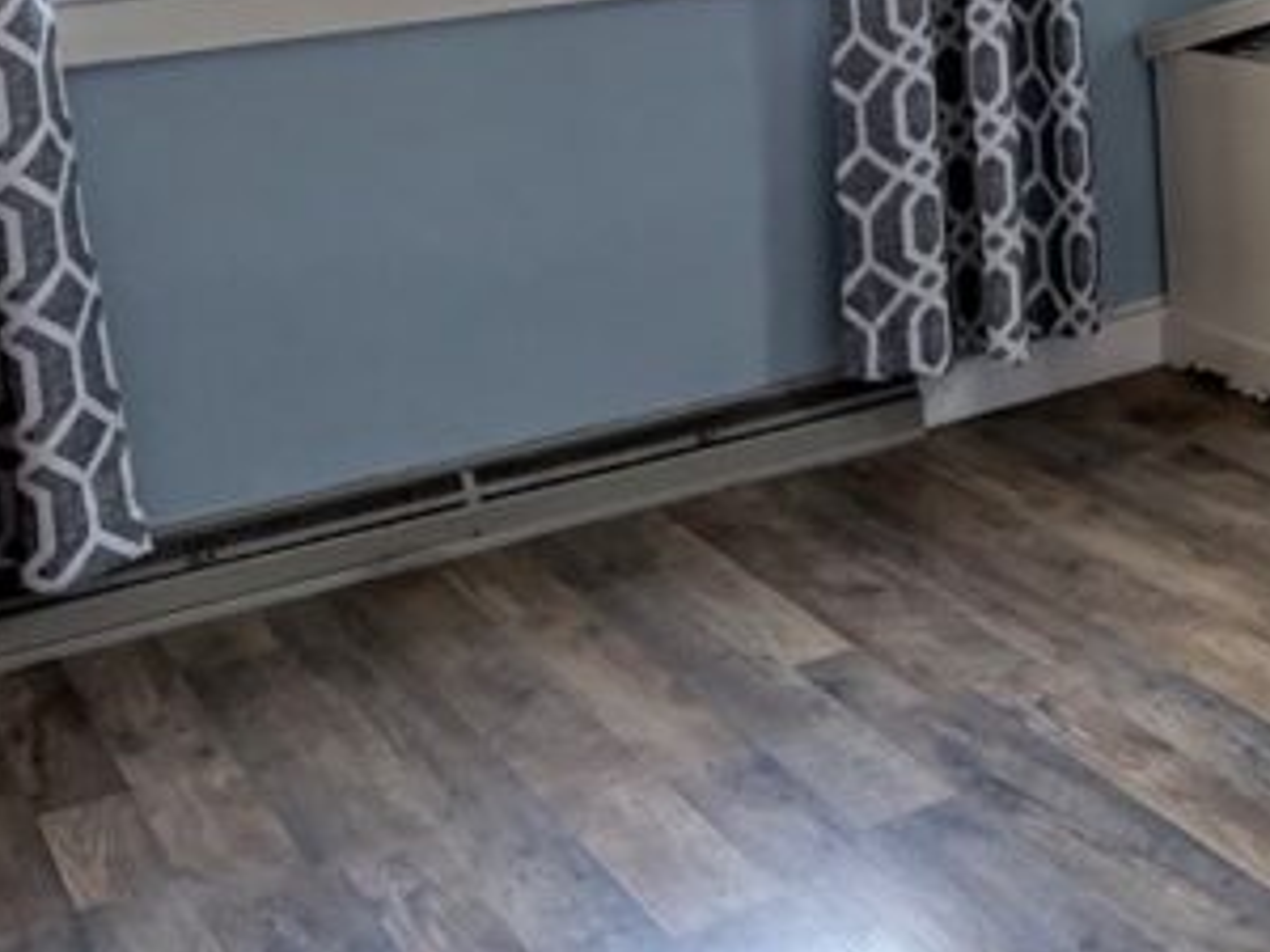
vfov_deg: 21.8
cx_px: 1524
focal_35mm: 64
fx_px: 2348
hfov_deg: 26.8
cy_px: -68
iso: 200
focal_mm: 6.76
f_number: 1.78
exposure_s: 1/199
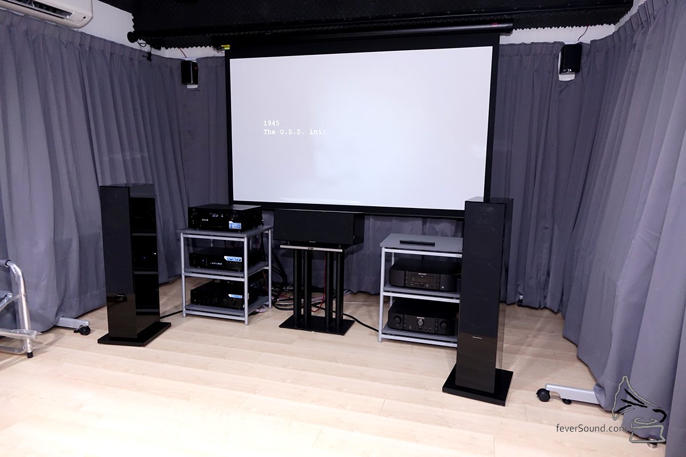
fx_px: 457
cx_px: 343
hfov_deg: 73.7
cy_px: 228
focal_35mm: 24
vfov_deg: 53.1
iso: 800
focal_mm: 8.8
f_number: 2.8
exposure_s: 1/25
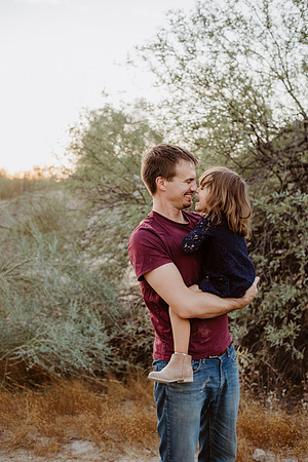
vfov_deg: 39.6
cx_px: 154
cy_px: 231
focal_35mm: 50
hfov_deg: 27.0
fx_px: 642
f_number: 2.8
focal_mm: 50
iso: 200
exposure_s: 1/200
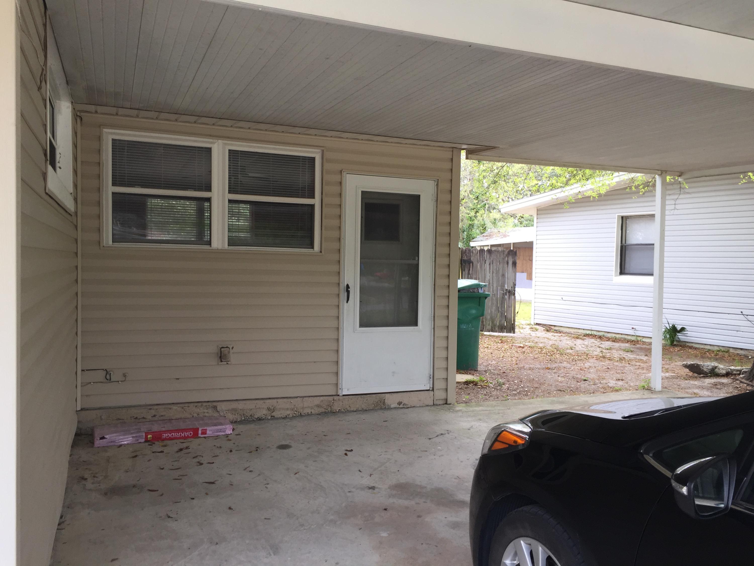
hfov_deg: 61.7
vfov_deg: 48.2
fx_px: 632
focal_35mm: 29
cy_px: 283
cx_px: 377
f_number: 2.2
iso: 40
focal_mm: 4.15
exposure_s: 1/120
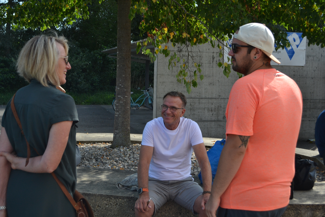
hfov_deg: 38.9
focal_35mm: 51
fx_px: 460
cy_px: 108
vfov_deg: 26.5
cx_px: 162
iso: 400
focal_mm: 34
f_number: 5.6
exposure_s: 1/1600
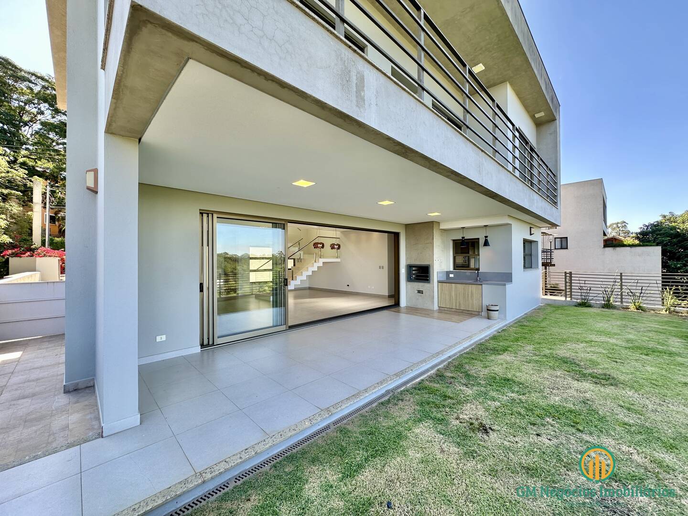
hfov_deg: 102.1
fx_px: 278
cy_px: 258
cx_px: 344
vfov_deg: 85.7
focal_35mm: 14
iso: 40
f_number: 2.2
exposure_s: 1/195
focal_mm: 2.22
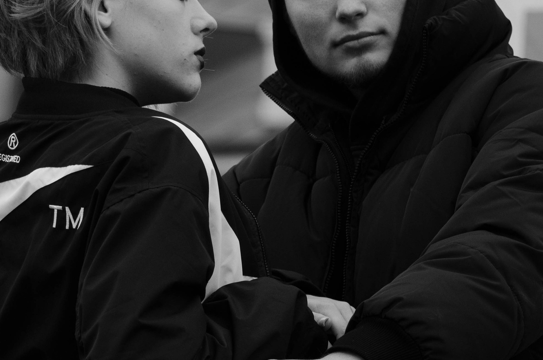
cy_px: 170
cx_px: 222
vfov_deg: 3.5
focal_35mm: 388
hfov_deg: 5.3
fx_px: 5842
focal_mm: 125
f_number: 4.8
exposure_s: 1/320
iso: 250
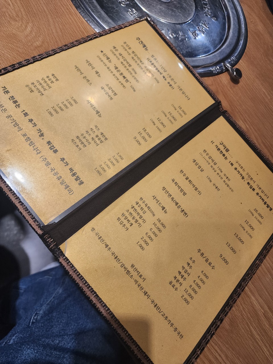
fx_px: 242
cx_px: 136
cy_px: 182
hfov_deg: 58.9
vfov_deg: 73.9
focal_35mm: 23
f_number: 1.8
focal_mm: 6.4
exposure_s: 1/120
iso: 200
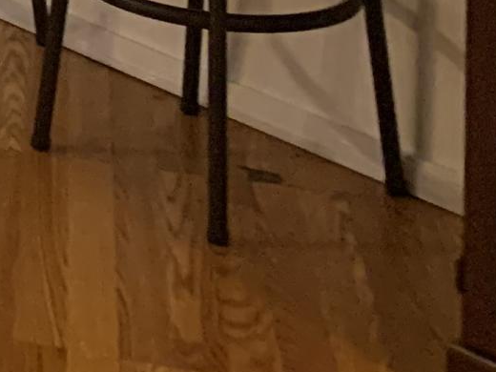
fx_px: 2149
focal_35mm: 150
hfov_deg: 10.6
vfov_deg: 8.7
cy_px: -624
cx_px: -807
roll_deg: +1.6
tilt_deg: -2.3
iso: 400
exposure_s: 1/40
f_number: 1.8
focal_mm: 4.25
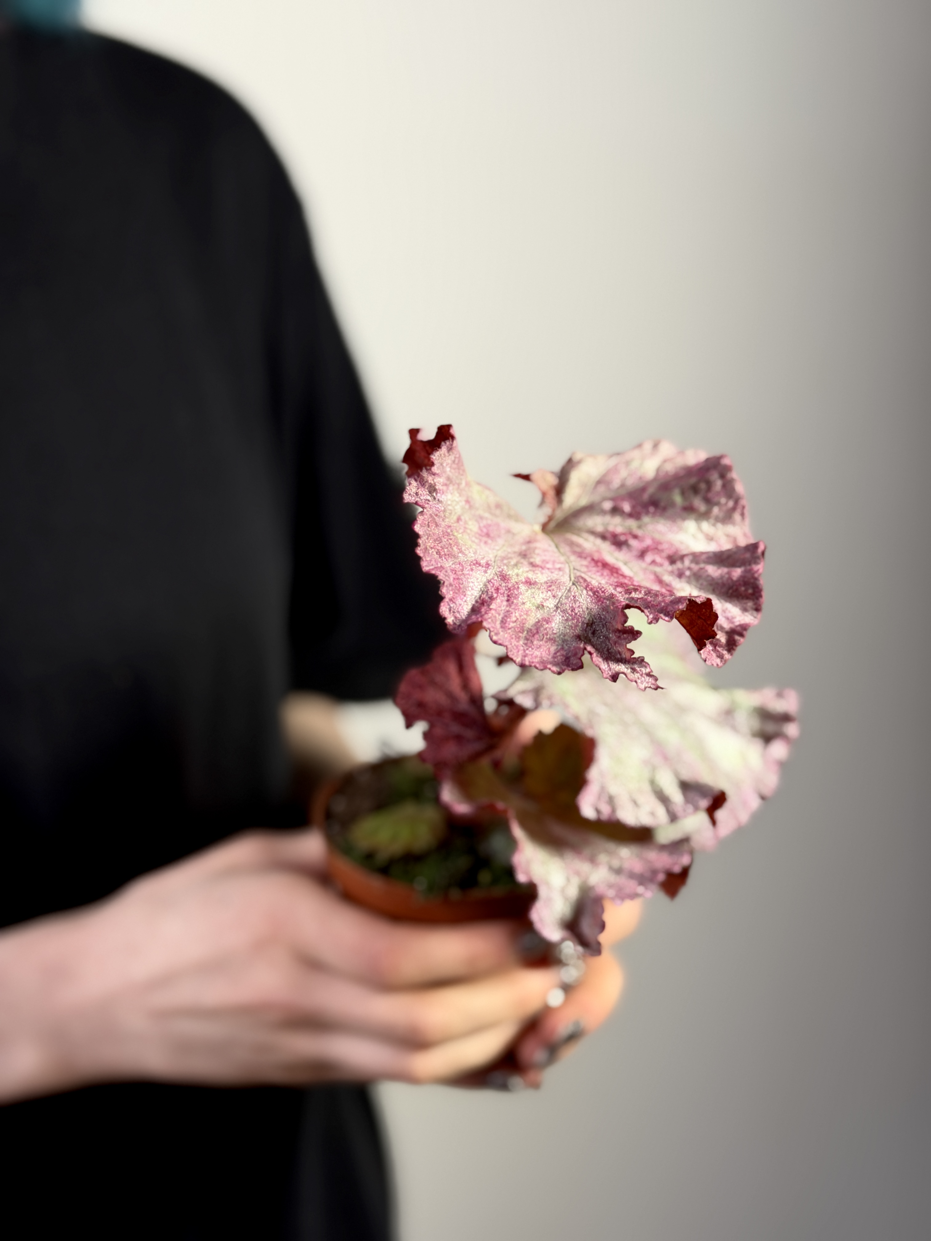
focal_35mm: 48
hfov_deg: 30.3
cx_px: 466
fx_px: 1721
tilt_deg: -14.5
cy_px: 620
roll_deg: +0.4
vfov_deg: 39.7
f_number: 1.78
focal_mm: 6.76
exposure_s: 1/121
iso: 80
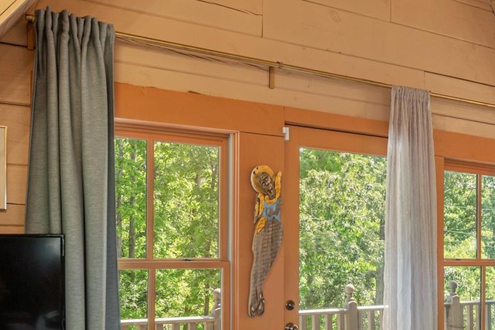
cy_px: 267
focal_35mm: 45
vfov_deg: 29.2
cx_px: 374
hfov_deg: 42.2
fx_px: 619
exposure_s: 1/25
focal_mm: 17
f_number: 7.1
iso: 320
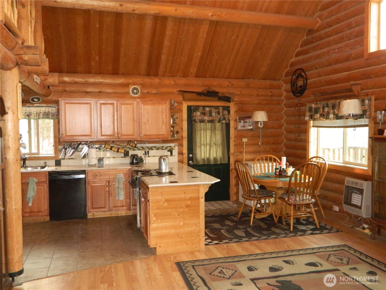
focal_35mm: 31
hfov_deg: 58.4
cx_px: 193
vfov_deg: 45.4
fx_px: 346
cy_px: 145
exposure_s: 1/30
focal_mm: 5.6
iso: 400
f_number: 3.2
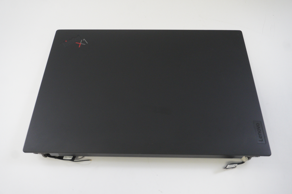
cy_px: 97
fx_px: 255
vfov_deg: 41.6
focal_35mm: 32
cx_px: 146
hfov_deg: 59.5
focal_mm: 21
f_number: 5.6
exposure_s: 1/100
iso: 2000
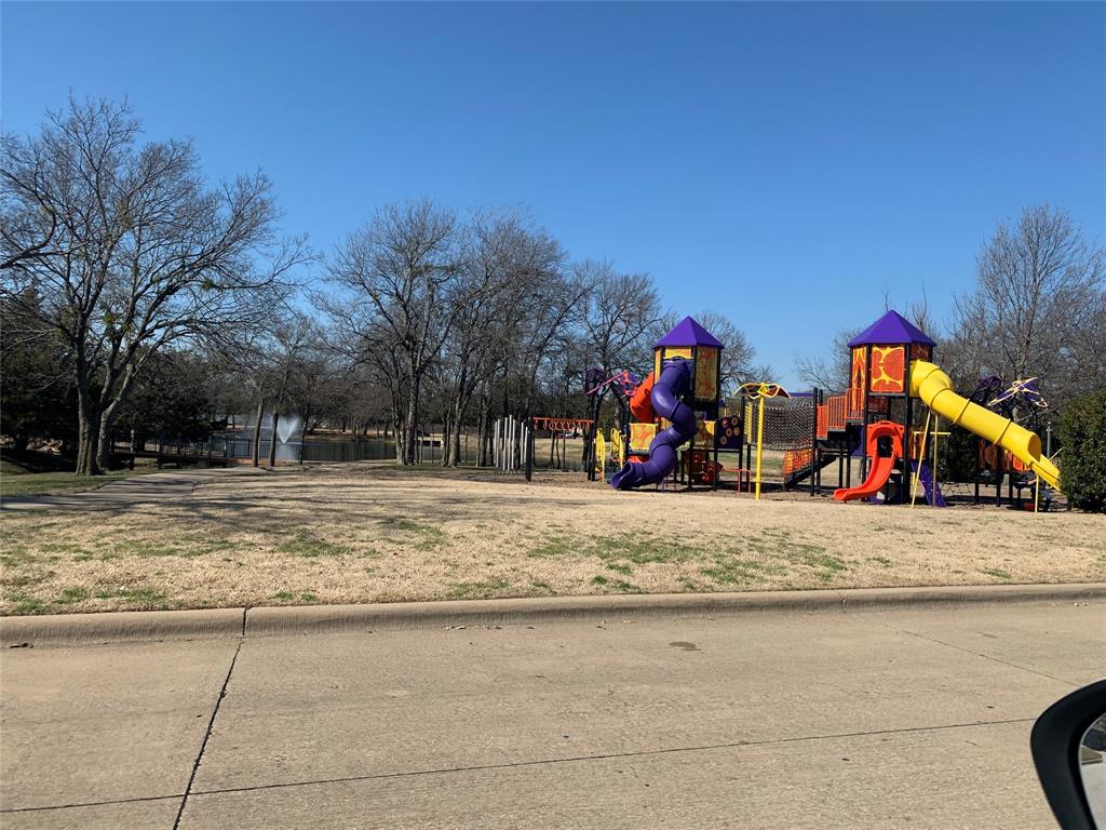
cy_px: 415
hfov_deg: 67.3
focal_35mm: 26
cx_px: 553
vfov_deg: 53.1
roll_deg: -1.9
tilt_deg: +2.6
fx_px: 831
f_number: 1.8
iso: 25
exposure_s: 1/2364
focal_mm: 4.25
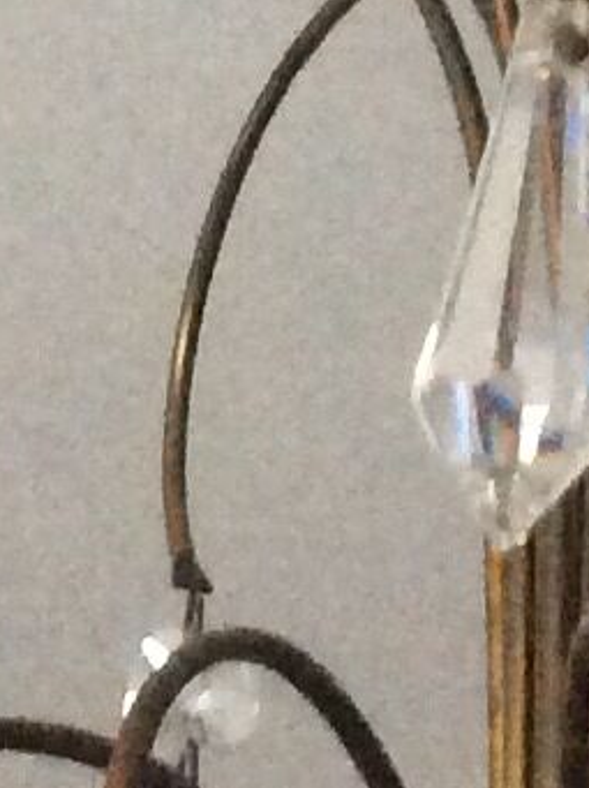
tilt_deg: +30.1
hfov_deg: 6.1
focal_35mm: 243
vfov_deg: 8.0
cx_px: 771
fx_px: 5523
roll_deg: +0.2
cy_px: -416
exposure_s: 1/25
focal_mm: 3.3
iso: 320
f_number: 2.4
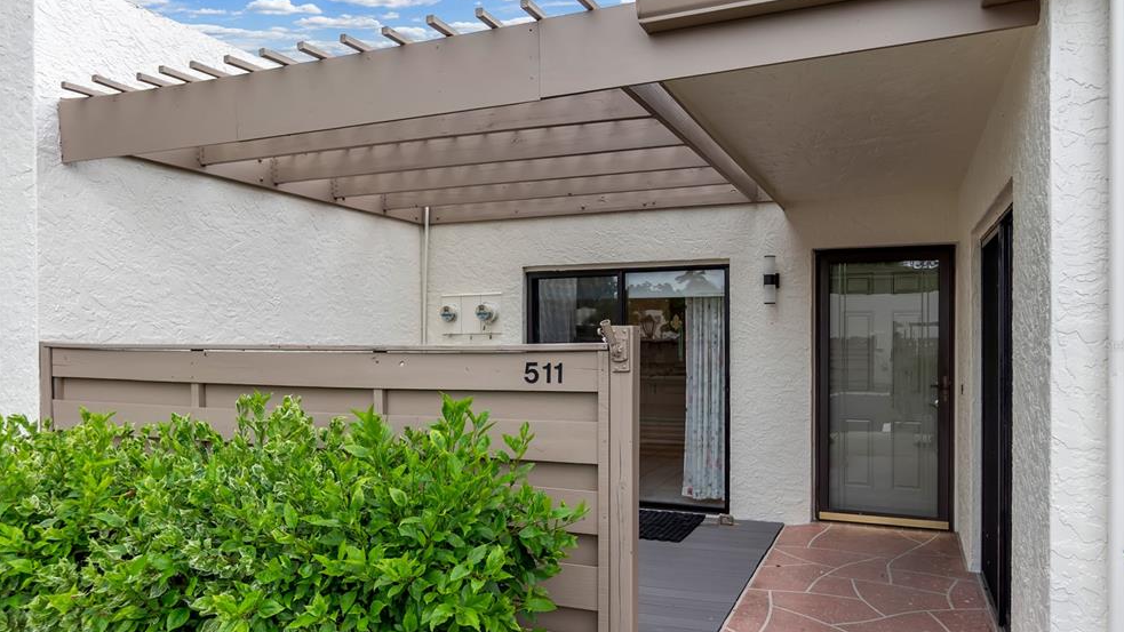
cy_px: 345
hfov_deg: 76.3
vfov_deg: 47.6
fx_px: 715
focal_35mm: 24
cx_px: 583
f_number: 4
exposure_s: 1/125
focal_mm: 15
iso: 100
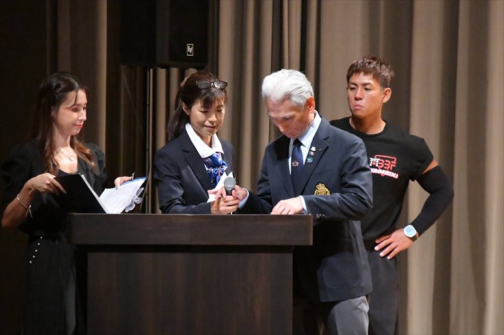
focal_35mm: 450
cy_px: 168
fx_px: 6297
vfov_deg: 3.1
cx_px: 252
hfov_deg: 4.6
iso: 18000
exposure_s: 1/400
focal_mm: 300
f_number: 5.6
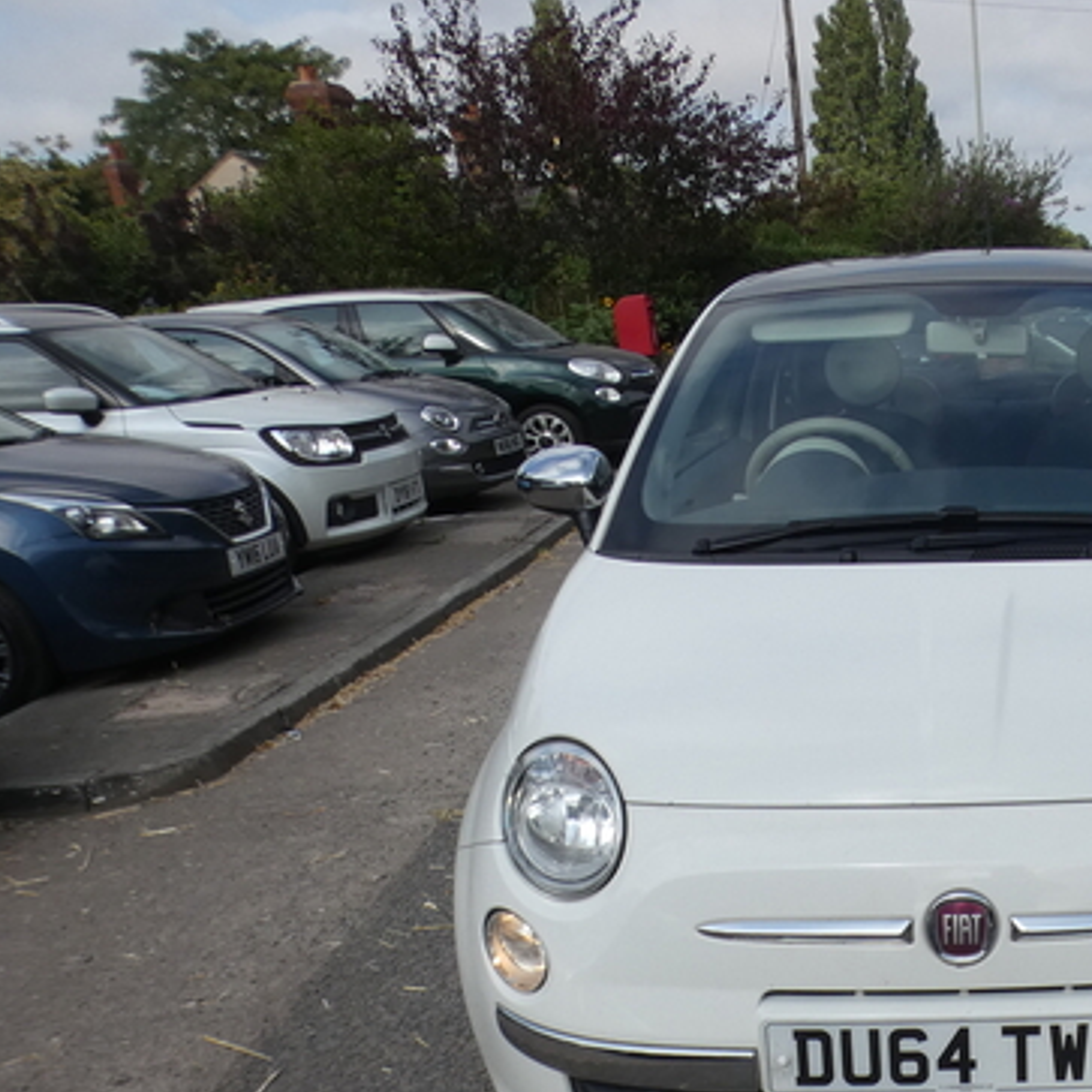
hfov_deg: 38.4
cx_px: 1071
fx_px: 1392
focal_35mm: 39
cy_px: 683
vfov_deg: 42.5
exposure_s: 1/1000
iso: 80
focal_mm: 3.6
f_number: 3.5
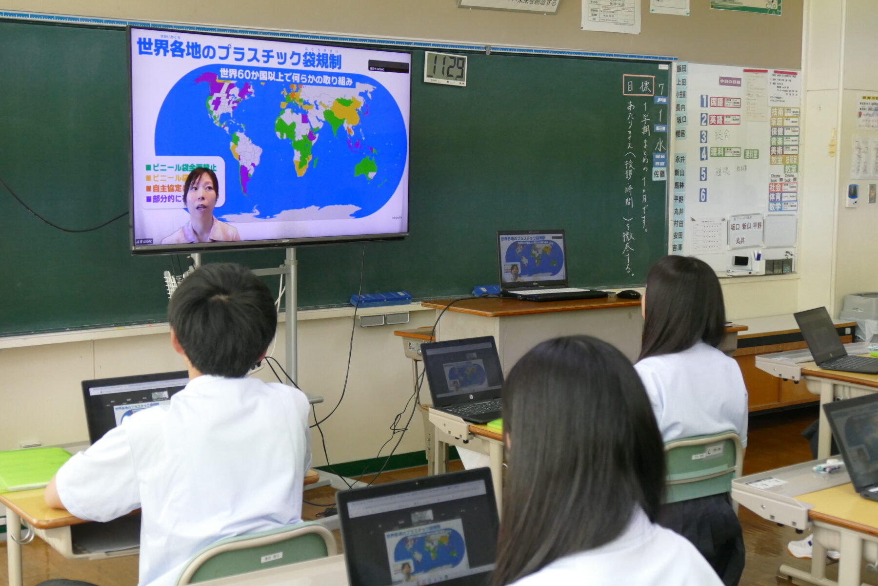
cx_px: 439
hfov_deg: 38.9
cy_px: 293
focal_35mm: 51
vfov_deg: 26.5
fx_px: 1244
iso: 1250
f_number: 3.3
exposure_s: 1/250
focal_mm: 18.44
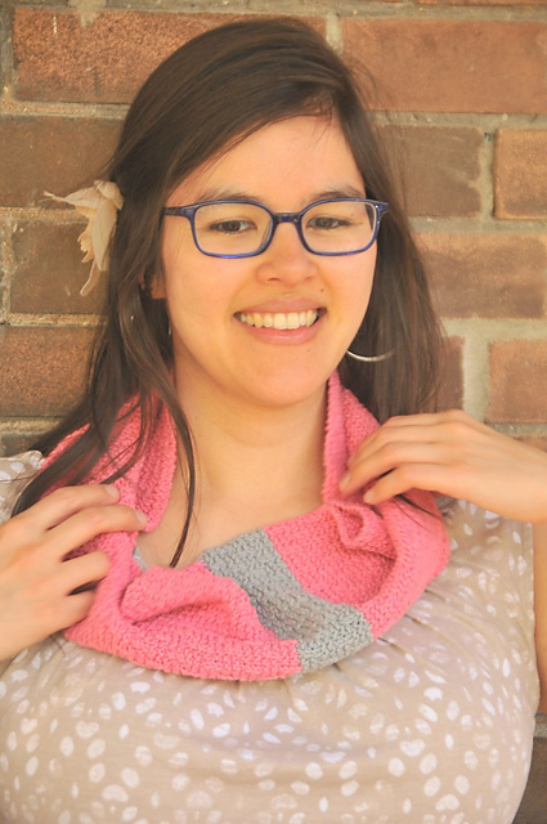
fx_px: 3599
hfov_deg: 8.7
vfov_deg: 13.1
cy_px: 412
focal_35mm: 158
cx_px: 274
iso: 250
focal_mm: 105
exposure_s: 1/60
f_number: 5.3
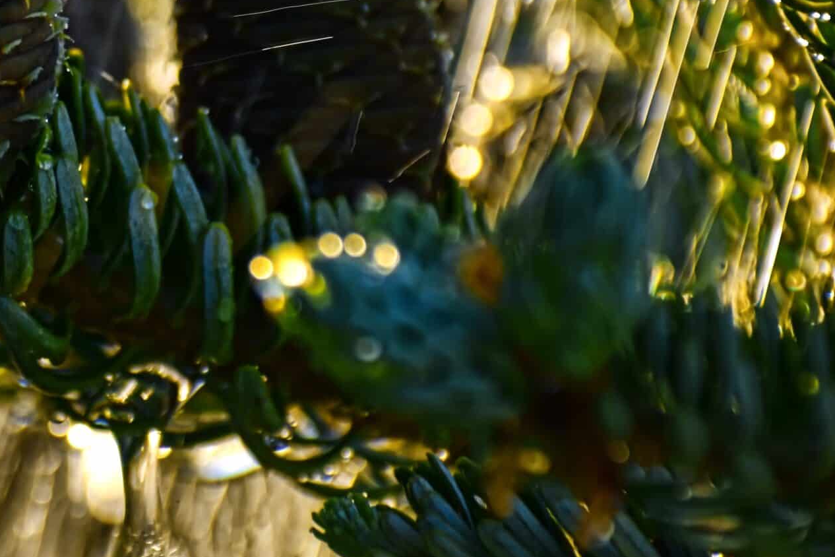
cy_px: -2
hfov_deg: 2.5
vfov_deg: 1.6
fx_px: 19343
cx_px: -99
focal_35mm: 834
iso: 100
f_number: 8
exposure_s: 1/160
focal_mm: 220
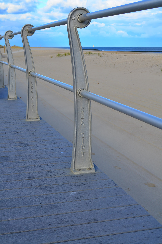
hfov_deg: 23.7
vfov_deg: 35.1
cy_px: 122
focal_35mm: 57
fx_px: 387
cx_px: 81
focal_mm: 38
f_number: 8
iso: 100
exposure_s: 1/160
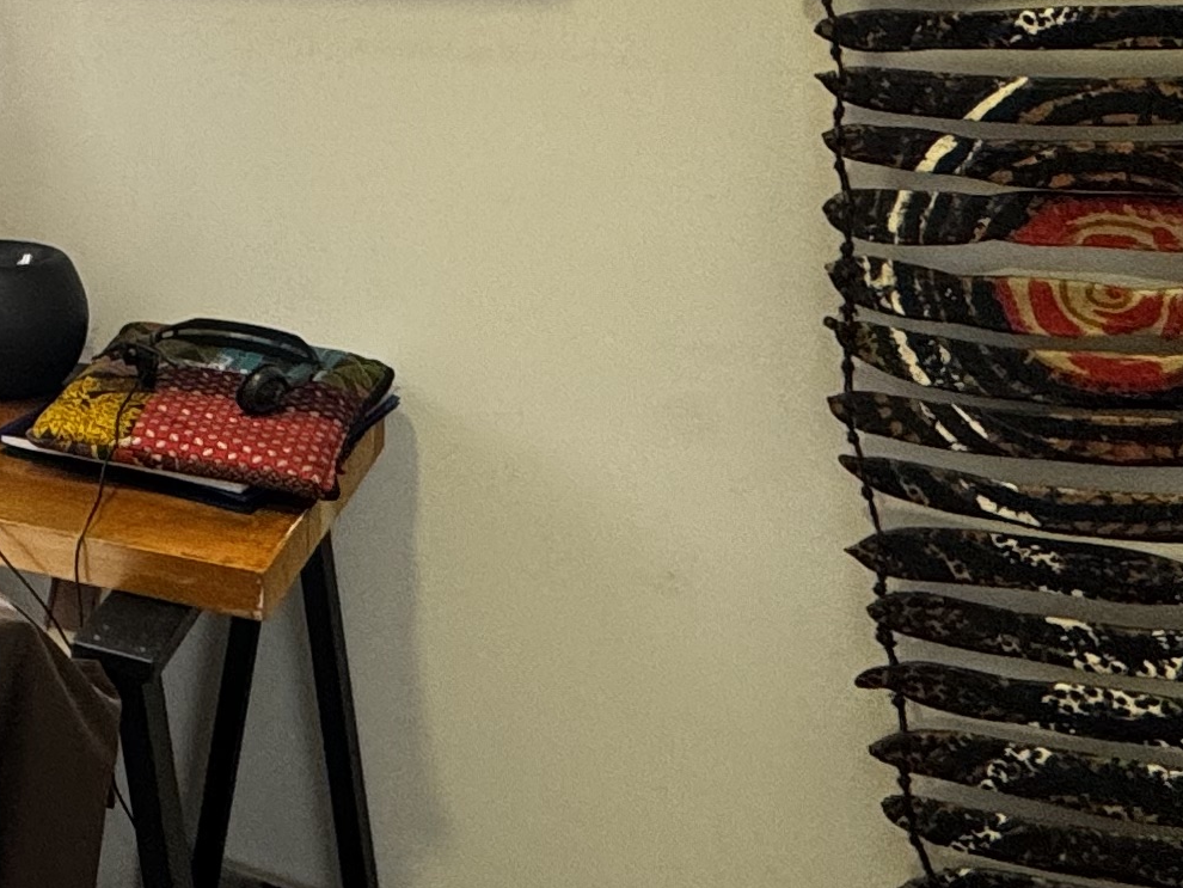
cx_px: -415
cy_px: -35
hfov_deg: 27.3
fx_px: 1948
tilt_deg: -6.2
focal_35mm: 57
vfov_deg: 24.3
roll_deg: +2.4
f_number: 2.2
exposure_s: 1/99
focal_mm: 2.22
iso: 160
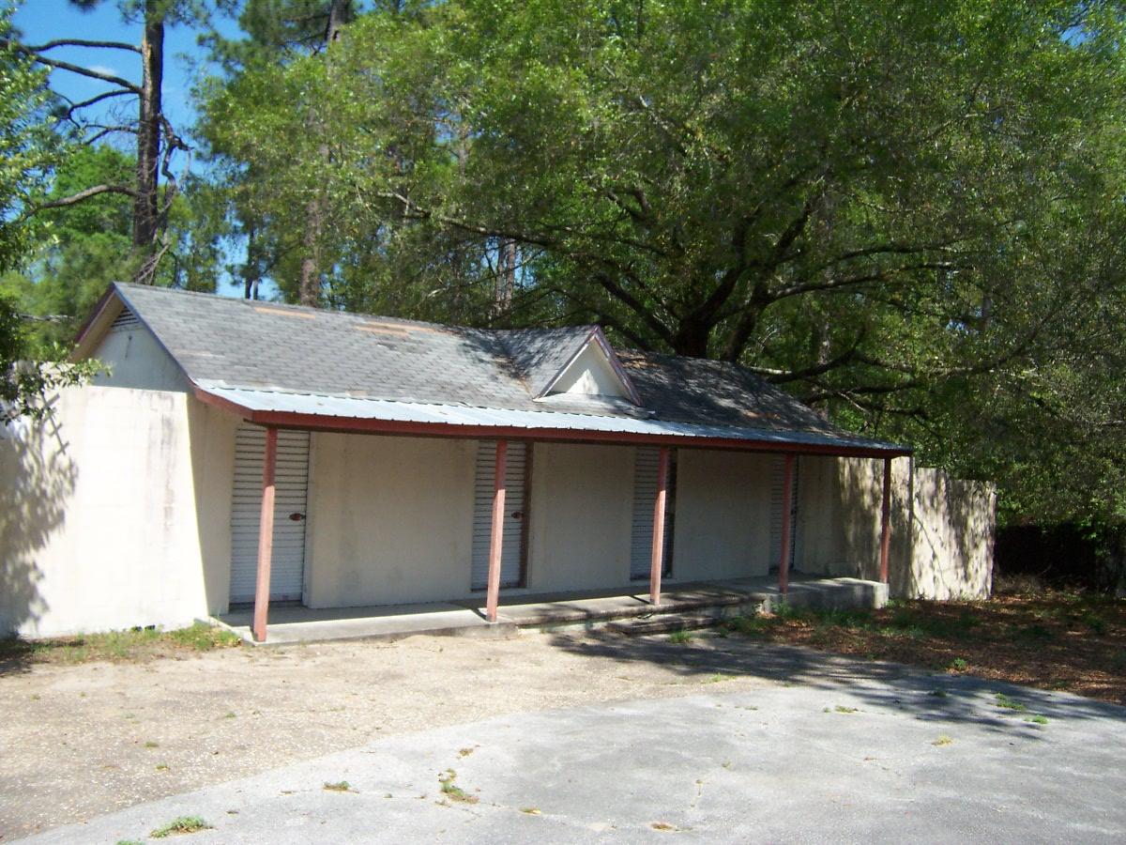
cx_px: 563
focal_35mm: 33
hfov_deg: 55.4
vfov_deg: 42.9
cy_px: 422
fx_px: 1073
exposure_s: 1/500
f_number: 4
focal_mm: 5.5
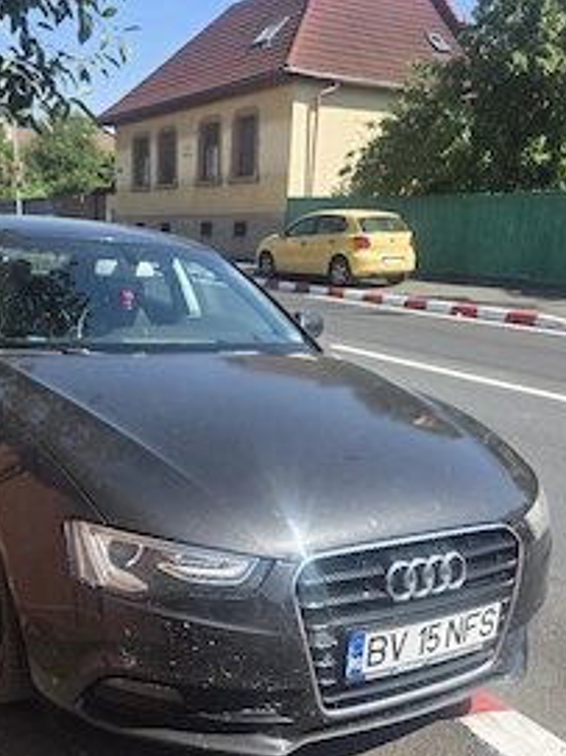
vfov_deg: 53.5
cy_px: 466
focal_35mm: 34
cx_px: 181
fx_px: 742
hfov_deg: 41.1
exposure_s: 1/2500
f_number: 1.7
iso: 80
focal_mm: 6.3
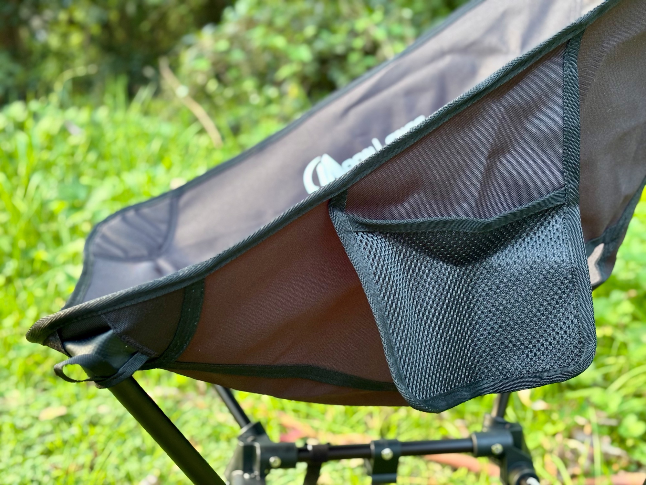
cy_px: 242
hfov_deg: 36.8
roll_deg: -2.7
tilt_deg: -10.1
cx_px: 323
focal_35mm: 52
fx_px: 970
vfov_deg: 28.0
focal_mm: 5.96
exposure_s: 1/60
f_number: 1.6
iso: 160
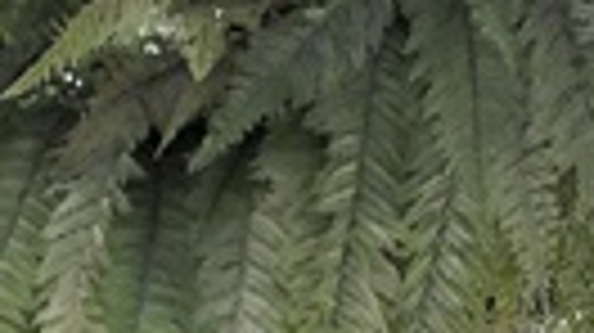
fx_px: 3368
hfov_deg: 10.1
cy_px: 1210
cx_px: 180
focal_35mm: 214
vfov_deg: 5.2
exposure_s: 1/40
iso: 200
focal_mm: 5.4
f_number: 1.8
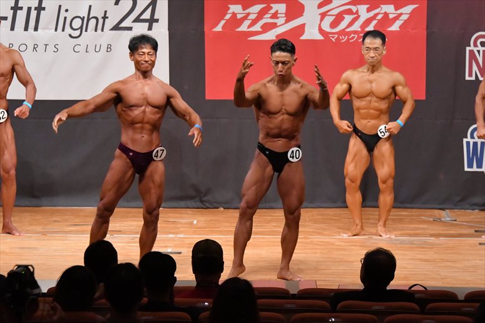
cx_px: 242
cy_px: 162
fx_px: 2922
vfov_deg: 6.3
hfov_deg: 9.5
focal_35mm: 217
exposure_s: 1/400
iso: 10000
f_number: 5.6
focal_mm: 145
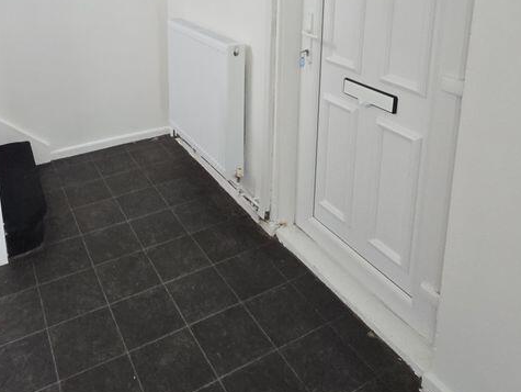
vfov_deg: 45.1
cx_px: 200
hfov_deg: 62.6
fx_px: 422
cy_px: 38
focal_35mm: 28
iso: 160
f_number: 2.2
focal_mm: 2.2
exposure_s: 1/60
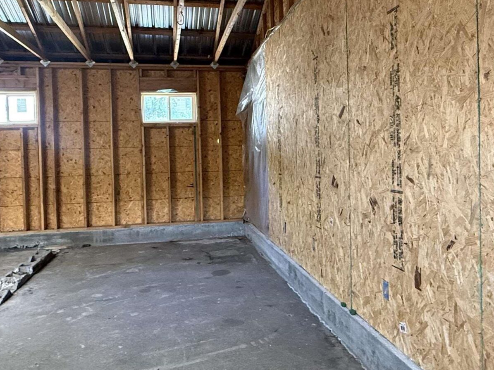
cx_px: 261
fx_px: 428
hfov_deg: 59.9
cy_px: 158
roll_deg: +1.6
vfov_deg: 46.6
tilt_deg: +0.4
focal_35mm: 30
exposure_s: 1/60
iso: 640
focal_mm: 2.22
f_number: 2.2
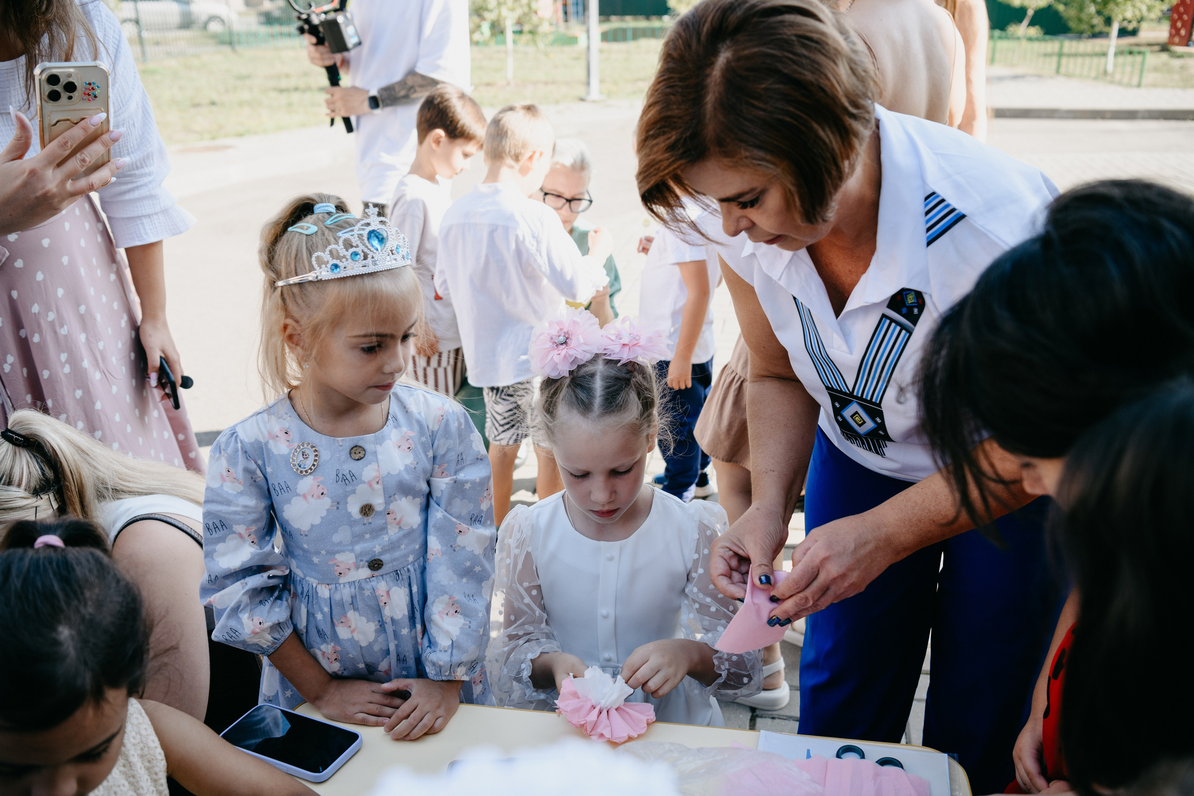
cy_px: 398
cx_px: 597
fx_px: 1128
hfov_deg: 55.8
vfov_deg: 38.9
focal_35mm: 34
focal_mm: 34
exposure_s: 1/400
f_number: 4
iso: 160
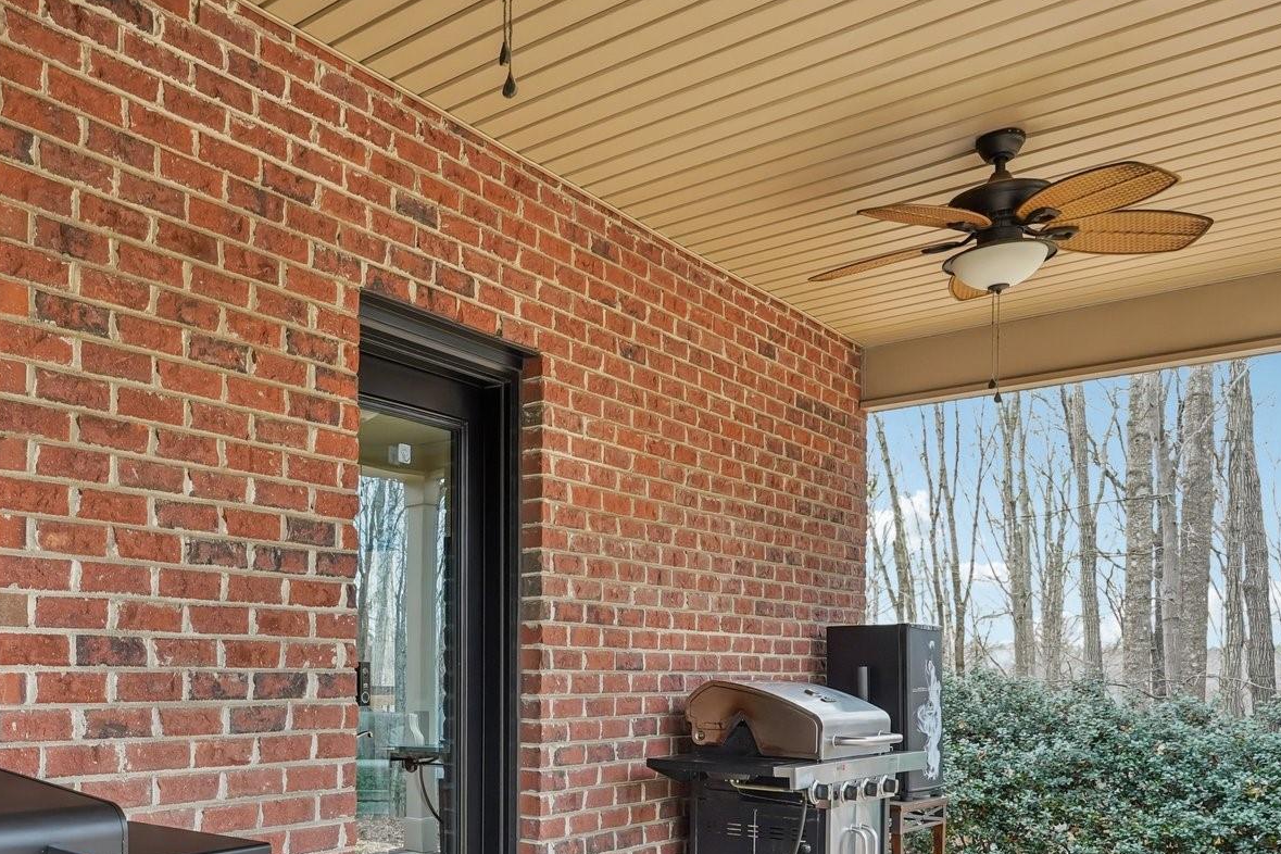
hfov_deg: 53.7
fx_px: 1174
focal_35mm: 33
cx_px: 268
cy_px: 714
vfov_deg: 38.1
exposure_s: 1/15
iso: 400
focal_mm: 19
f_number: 8
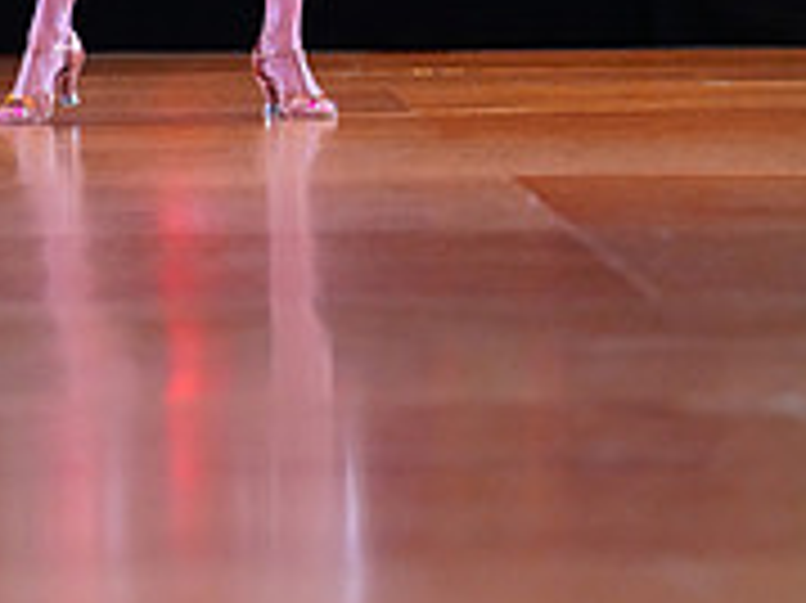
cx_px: 92
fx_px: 6678
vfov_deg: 5.1
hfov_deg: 6.9
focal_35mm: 287
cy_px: -522
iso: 6400
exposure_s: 1/400
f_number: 2.8
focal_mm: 92
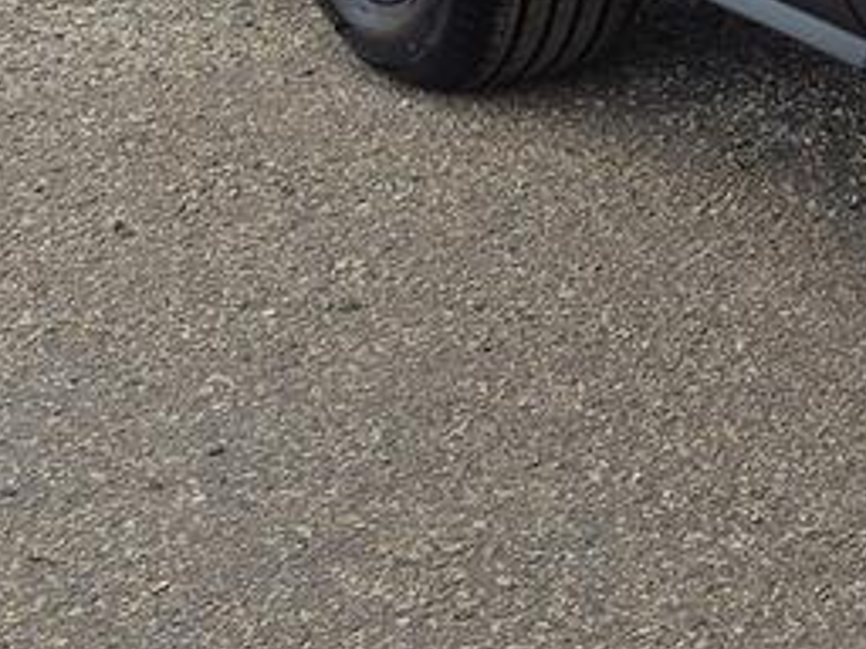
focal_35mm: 115
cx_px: 2151
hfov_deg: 12.7
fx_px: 2877
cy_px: 30
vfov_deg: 12.7
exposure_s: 1/2544
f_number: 1.8
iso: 80
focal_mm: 5.4
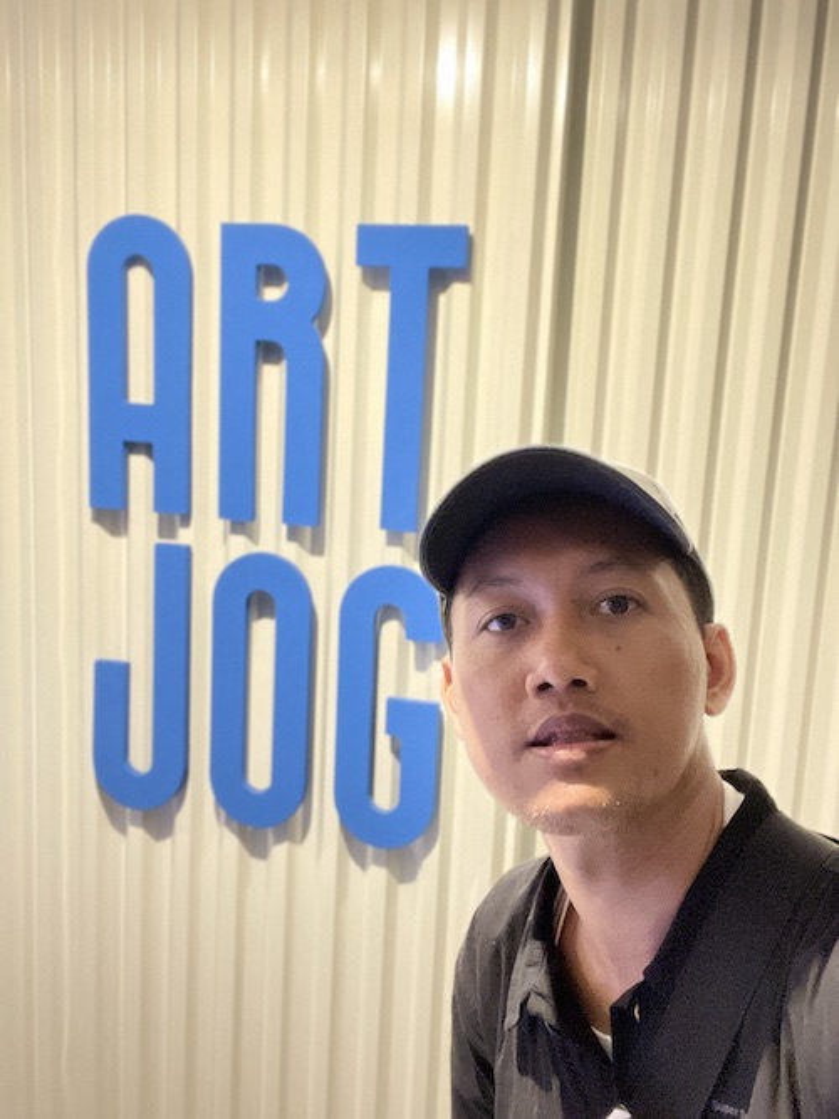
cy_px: 560
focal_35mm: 30
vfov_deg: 60.0
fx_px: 970
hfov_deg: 46.8
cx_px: 420
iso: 400
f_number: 2.2
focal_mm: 2.71
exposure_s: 1/25
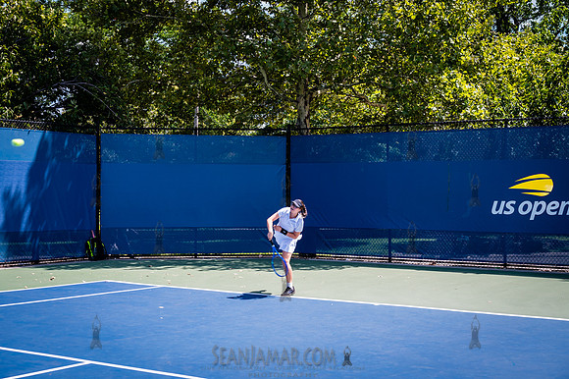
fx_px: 869
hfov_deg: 36.3
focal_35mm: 55
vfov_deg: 24.6
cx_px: 284
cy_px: 190
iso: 100
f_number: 4
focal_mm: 55
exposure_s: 1/320
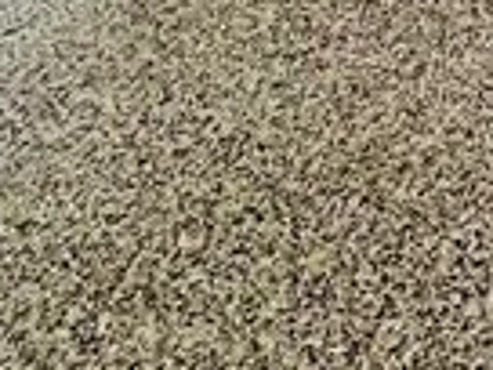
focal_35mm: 98
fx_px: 1396
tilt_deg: -6.3
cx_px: 758
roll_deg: +1.4
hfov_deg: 17.8
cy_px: -932
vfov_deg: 9.3
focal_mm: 1.57
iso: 32
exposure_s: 1/182
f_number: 1.8
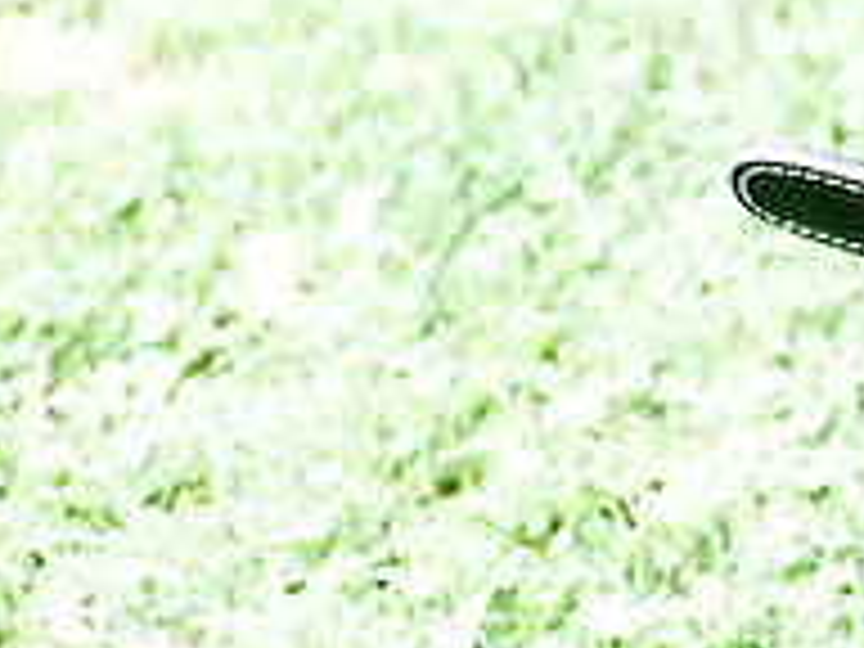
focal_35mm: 304
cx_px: 1071
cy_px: 200
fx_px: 7588
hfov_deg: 6.5
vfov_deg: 4.9
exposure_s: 1/250
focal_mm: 70
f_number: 2.8
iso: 200
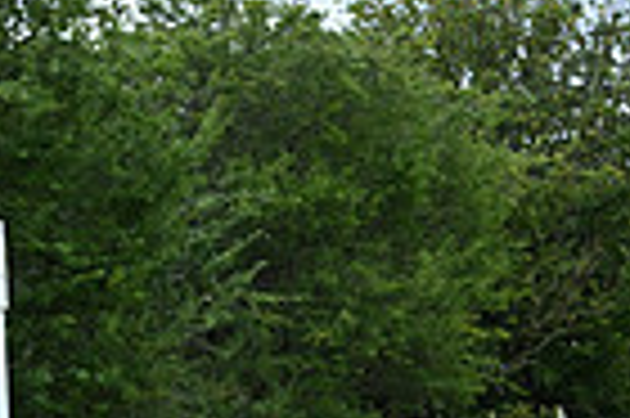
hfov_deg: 10.9
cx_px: 1080
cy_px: 735
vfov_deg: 7.5
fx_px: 3111
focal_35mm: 178
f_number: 5
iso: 1250
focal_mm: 43
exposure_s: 1/800
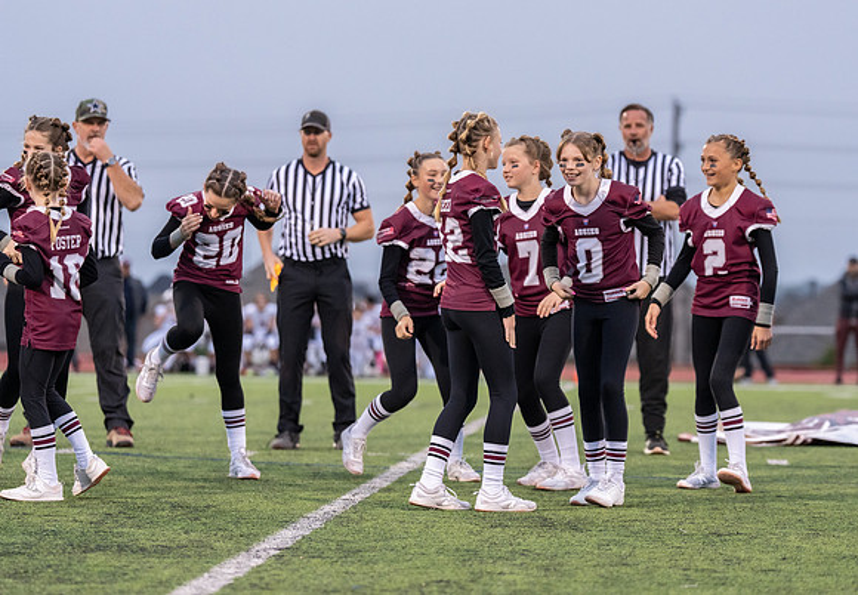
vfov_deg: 9.4
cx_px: 512
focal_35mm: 150
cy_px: 254
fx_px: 3620
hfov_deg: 13.5
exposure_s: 1/1250
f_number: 2.8
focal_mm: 121
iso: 3200
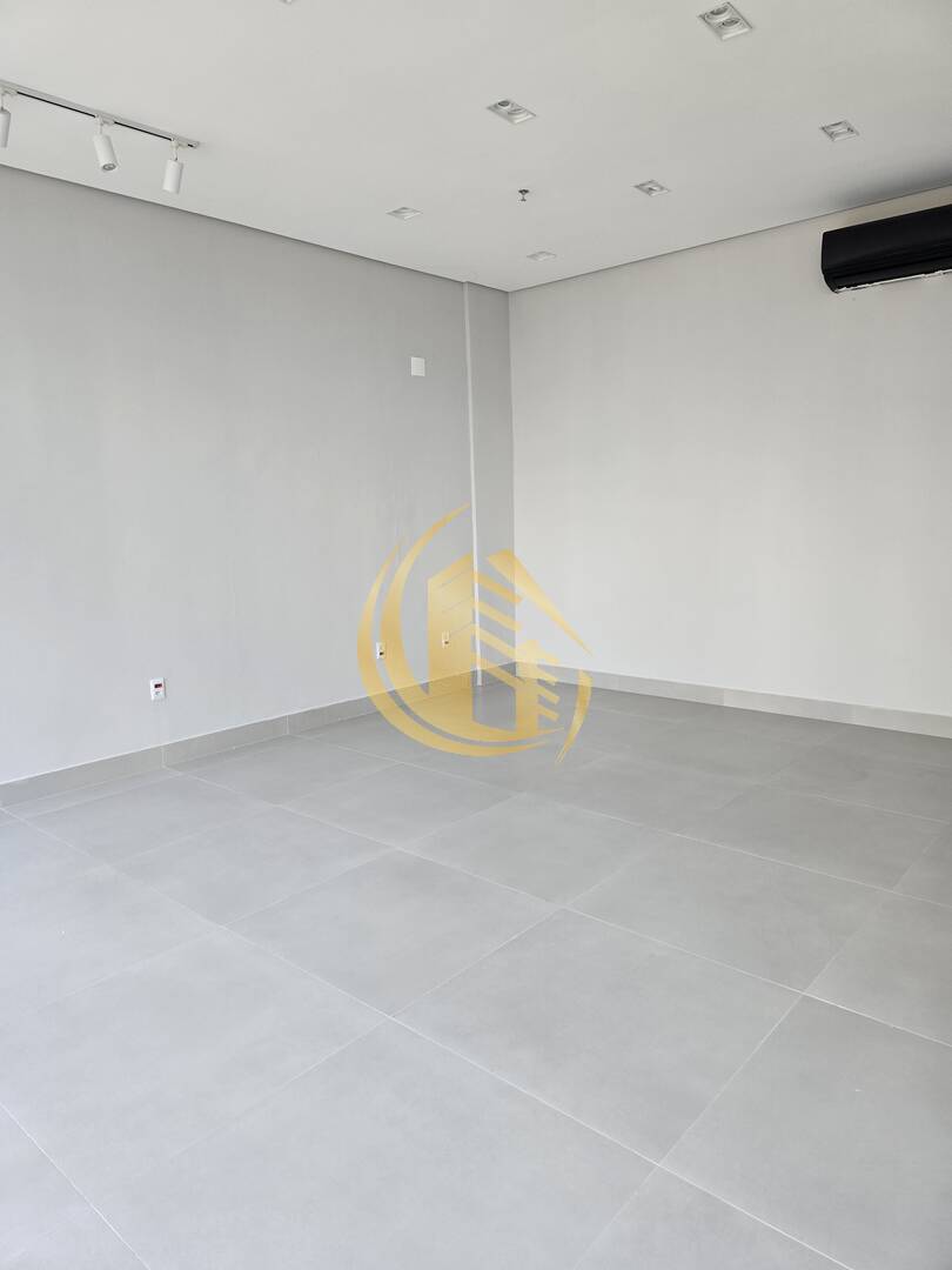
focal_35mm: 23
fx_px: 843
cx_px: 476
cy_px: 635
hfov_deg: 58.9
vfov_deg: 73.9
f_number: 1.7
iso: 160
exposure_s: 1/180
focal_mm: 6.3
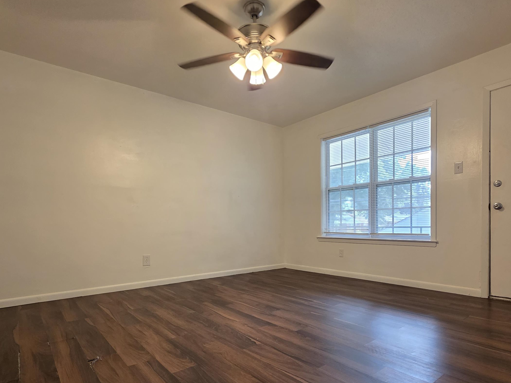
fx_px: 280
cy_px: 234
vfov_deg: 67.8
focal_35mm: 19
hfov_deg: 84.6
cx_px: 264
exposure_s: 1/120
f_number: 1.9
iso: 200
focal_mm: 2.2
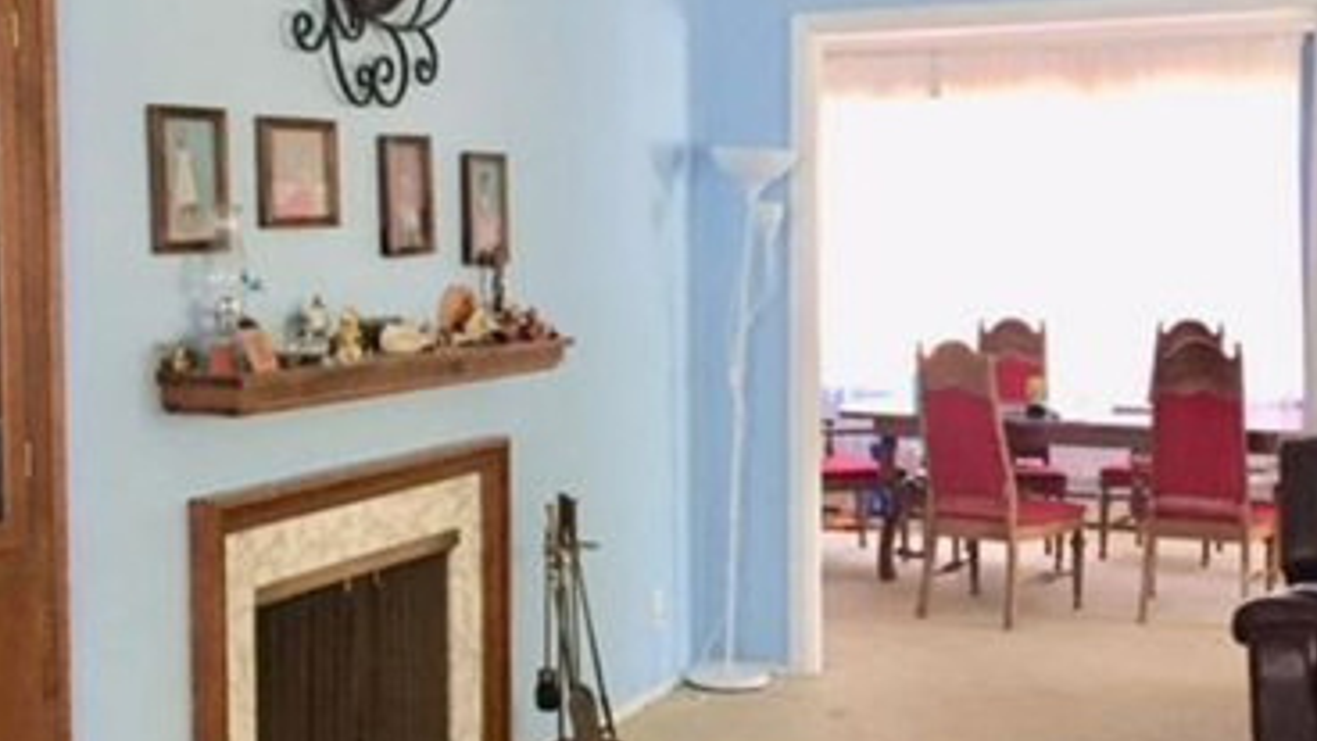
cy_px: 390
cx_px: 587
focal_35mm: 55
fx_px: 1921
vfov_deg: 21.8
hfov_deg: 37.8
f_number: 2.2
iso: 200
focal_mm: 4.15
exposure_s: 1/30
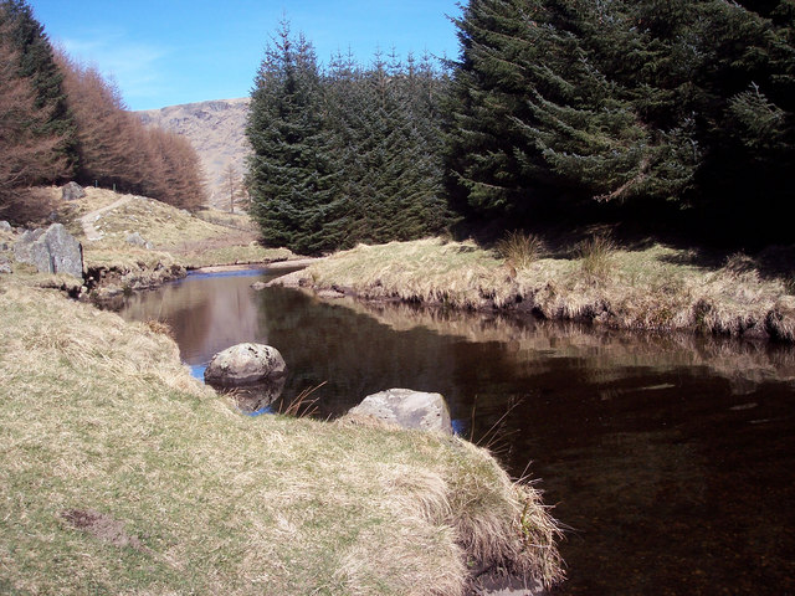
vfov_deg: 36.8
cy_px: 298
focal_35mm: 39
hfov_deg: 47.9
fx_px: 896
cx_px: 398
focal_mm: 8
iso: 100
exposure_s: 1/500
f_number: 4
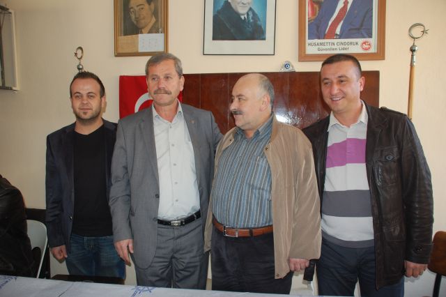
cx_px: 223
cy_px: 148
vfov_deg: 43.6
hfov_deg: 62.0
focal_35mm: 30
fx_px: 371
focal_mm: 20
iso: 400
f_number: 3.8
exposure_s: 1/60
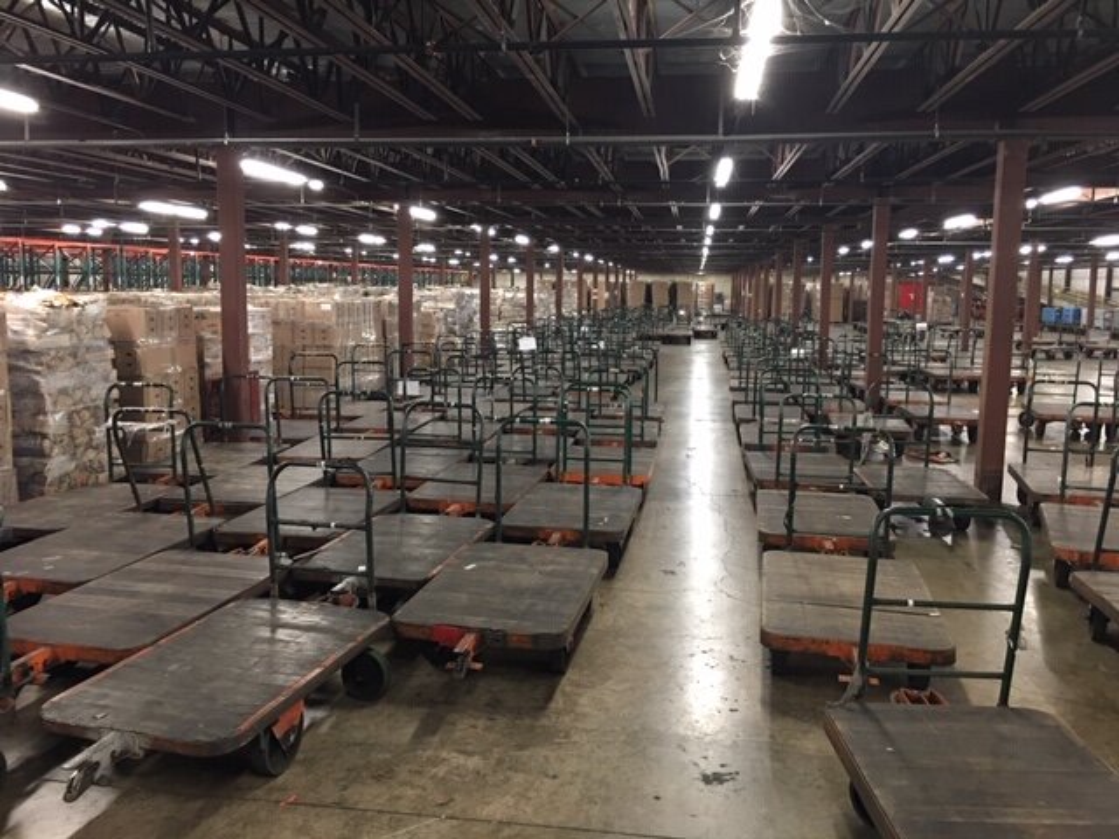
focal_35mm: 29
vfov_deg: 48.2
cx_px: 560
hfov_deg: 61.7
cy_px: 420
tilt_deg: -6.2
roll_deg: -0.4
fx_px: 937
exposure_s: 1/8
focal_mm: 4.15
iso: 80
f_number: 2.2
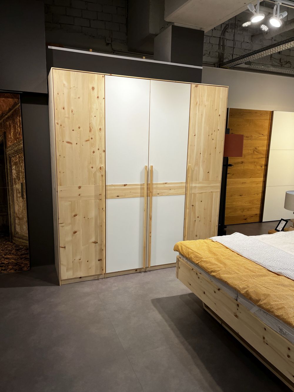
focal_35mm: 26
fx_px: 294
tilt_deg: -10.4
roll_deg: -1.9
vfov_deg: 67.3
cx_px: 147
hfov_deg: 53.1
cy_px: 196
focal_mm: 5.1
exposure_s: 1/100
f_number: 1.6
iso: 125
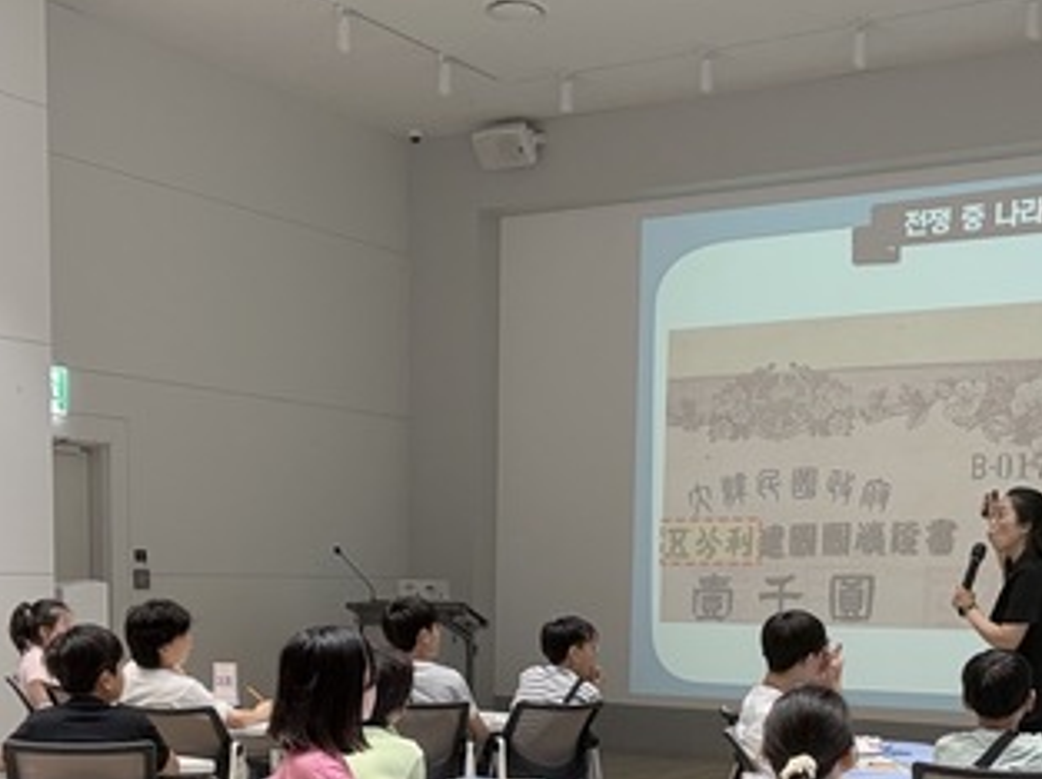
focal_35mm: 54
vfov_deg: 25.9
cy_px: 741
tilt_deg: -5.9
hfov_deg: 35.6
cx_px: 539
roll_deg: -0.2
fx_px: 1624
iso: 100
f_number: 1.6
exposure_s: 1/120
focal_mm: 5.96
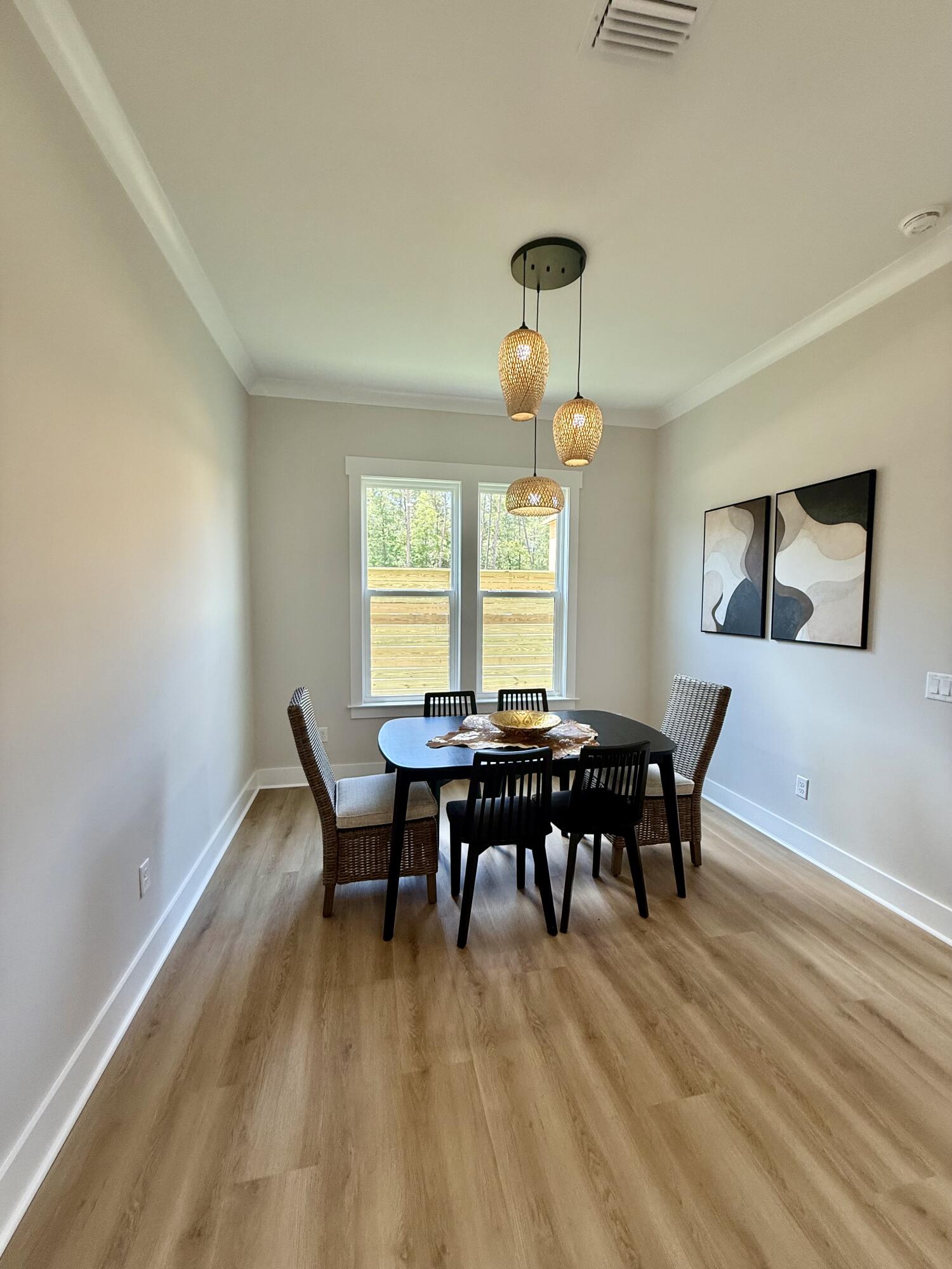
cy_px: 634
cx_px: 476
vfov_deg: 102.1
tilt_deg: -4.1
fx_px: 513
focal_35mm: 14
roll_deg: -1.7
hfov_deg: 85.7
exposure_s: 1/120
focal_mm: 2.22
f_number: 2.2
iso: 100
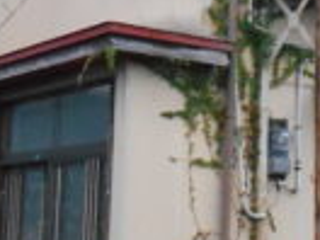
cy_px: 35
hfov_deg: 17.4
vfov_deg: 13.6
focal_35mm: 108
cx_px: 373
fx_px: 998
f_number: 3.2
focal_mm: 4.6
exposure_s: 1/200
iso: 800
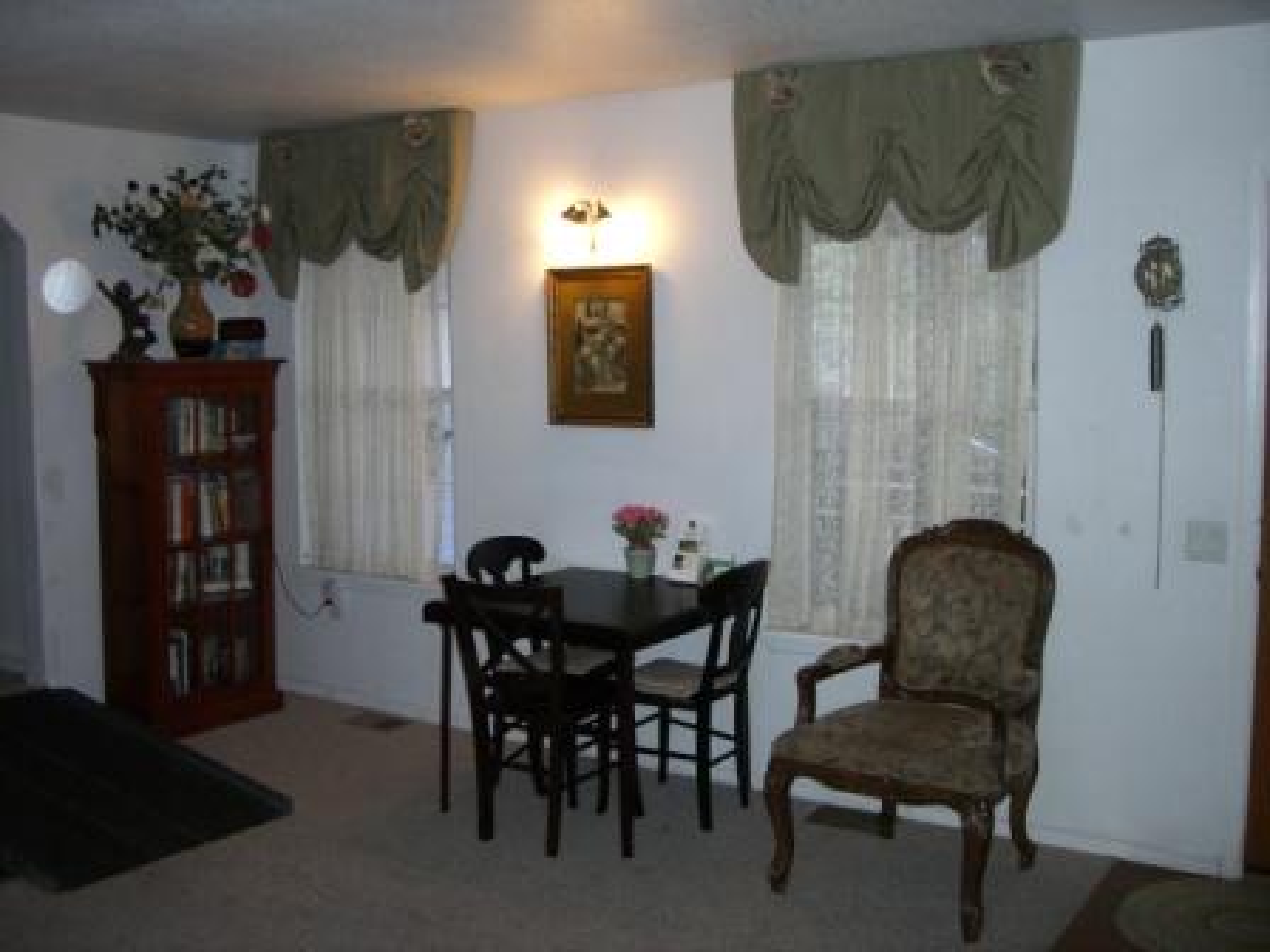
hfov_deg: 49.0
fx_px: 1394
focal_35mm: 38
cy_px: 476
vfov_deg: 37.7
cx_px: 635
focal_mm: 6.2
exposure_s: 1/60
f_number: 2.7
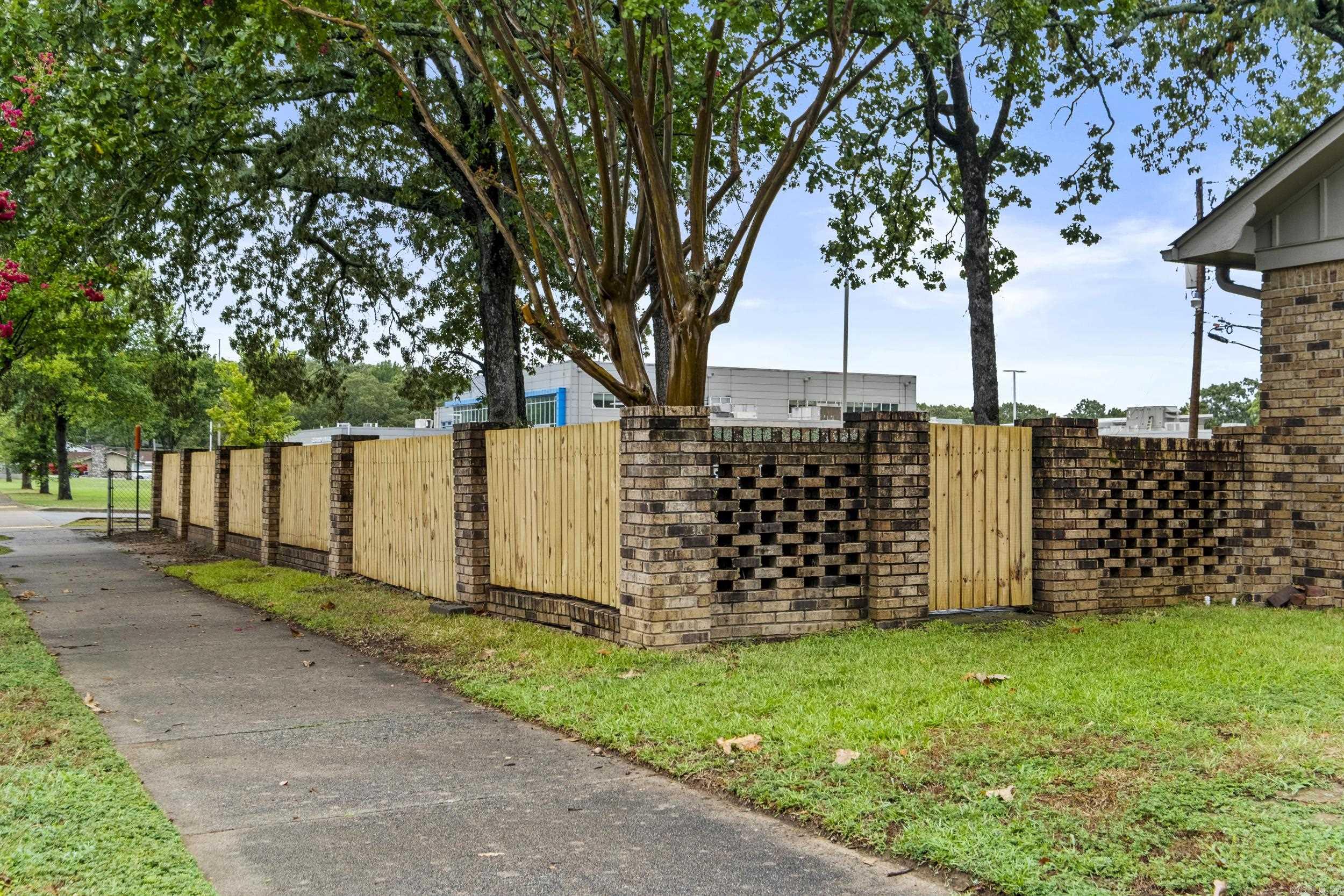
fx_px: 1344
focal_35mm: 36
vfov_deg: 36.9
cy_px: 448
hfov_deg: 53.1
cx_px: 672
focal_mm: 24
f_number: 8
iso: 400
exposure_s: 1/50
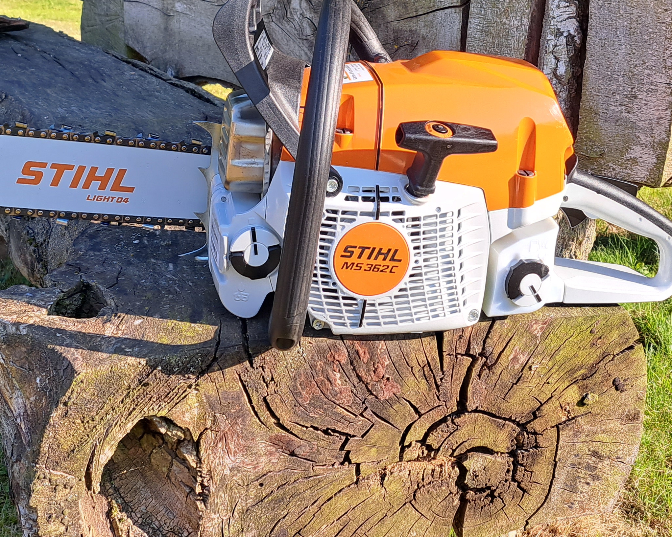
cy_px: 62
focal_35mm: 53
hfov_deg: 35.4
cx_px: 349
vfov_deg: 27.7
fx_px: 1054
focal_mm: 5.23
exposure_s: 1/464
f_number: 1.8
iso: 50
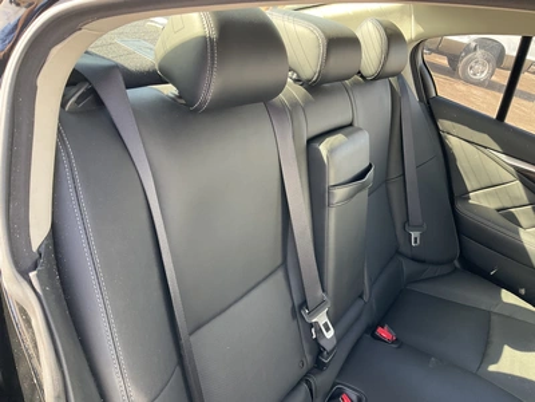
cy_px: 201
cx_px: 268
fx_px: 448
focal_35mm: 29
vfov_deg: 48.2
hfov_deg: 61.7
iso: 64
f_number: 1.8
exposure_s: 1/122
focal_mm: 3
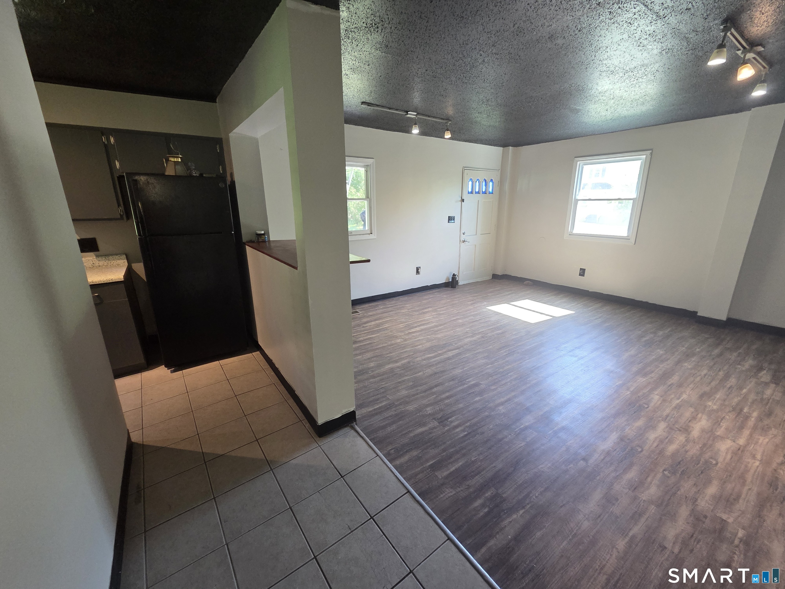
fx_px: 295
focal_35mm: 13
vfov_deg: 89.9
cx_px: 392
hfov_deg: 106.2
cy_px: 294
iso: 320
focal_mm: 2.2
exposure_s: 1/60
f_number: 2.2
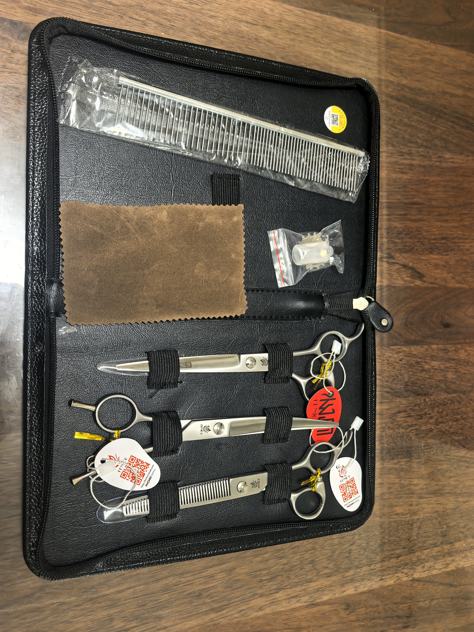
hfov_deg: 51.4
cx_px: 237
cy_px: 316
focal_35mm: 27
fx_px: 493
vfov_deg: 65.3
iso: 400
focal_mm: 6.98
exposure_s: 1/33.2
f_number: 2
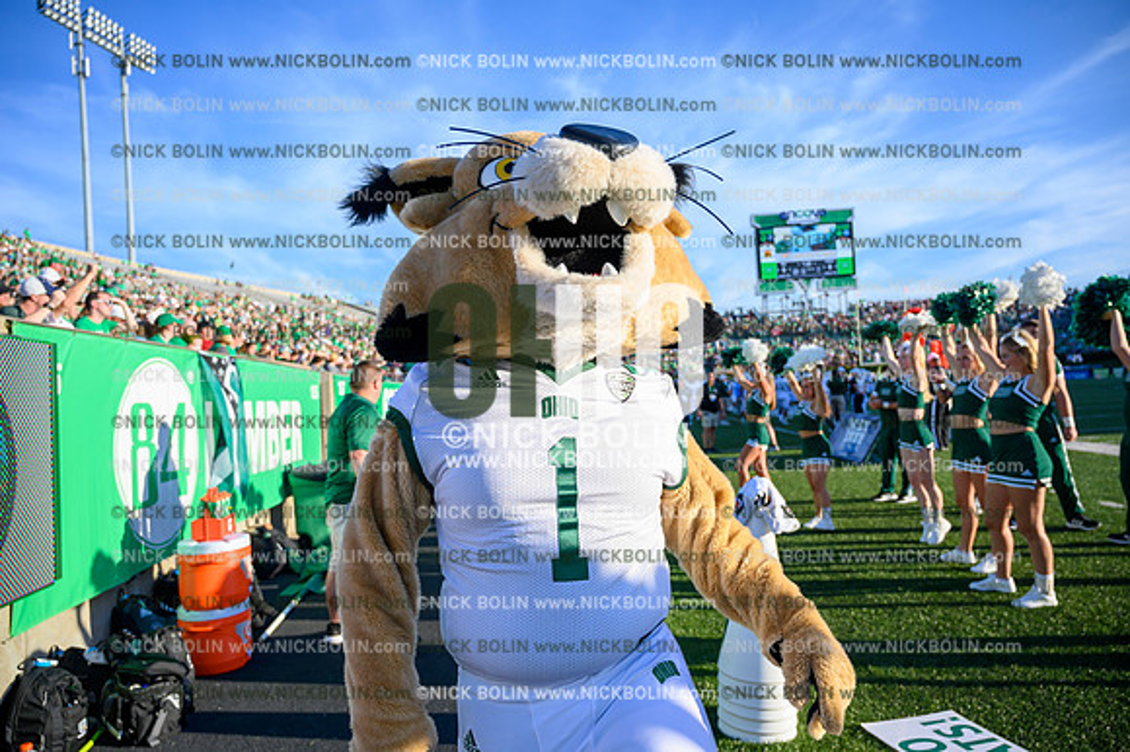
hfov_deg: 73.8
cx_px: 565
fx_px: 753
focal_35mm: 24
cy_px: 376
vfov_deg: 53.1
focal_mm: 24
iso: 125
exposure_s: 1/640
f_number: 4
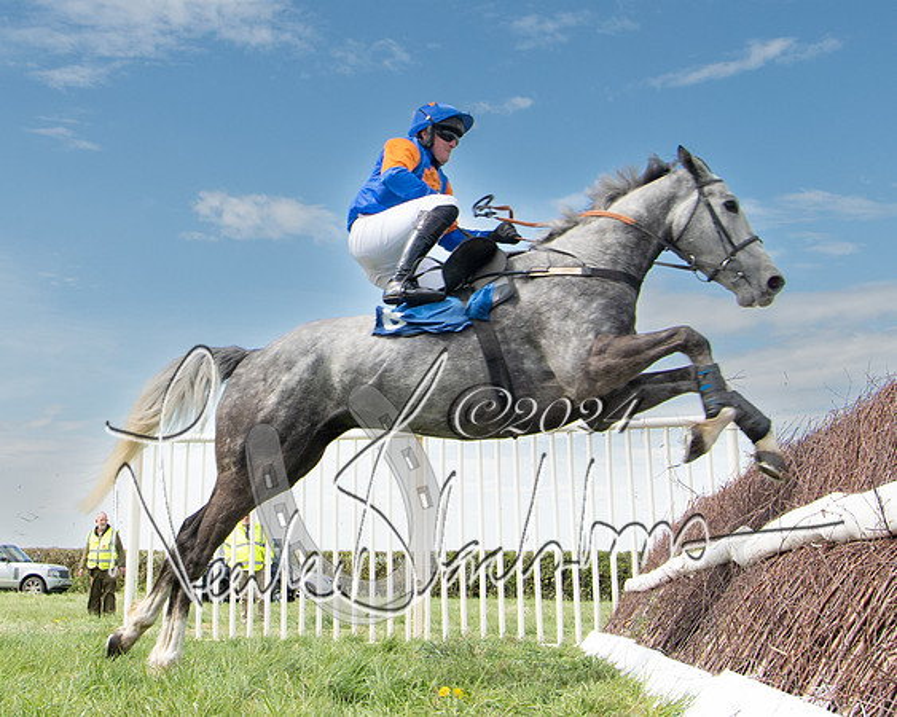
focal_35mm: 49
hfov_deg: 37.4
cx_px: 264
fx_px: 1301
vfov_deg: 30.5
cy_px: 223
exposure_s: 1/1100
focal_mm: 20
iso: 800
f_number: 8
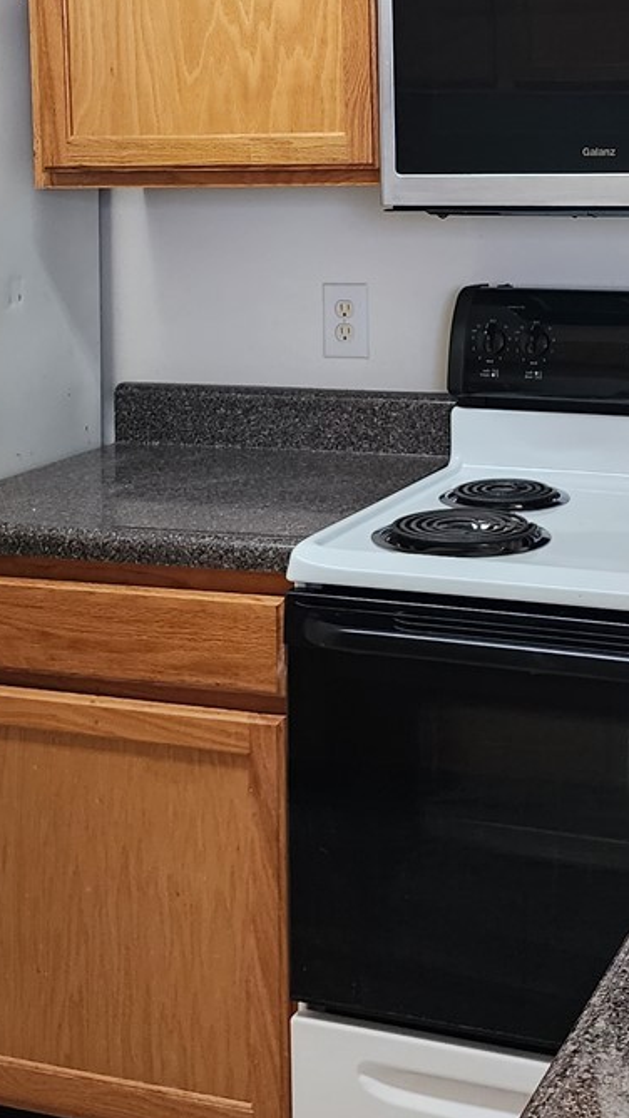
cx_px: 458
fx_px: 1778
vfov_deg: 33.8
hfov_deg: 19.9
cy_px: 208
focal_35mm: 60
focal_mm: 6.4
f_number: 1.8
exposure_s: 1/120
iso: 320
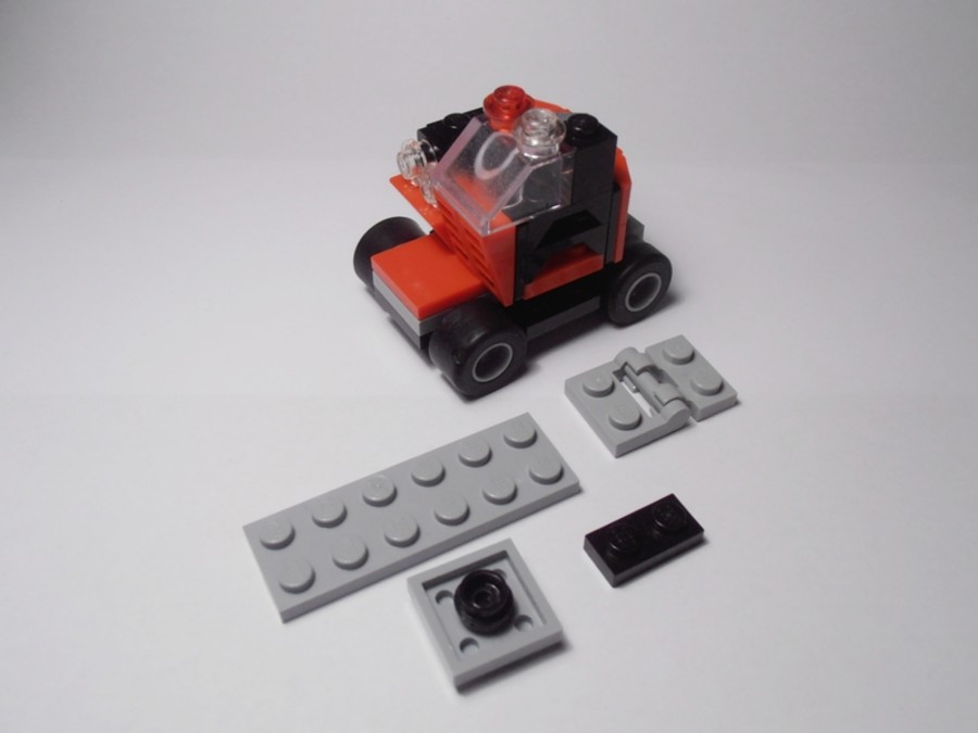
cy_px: 366
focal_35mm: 37
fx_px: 1045
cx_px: 489
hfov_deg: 50.1
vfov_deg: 38.7
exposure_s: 1/100
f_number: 3.9
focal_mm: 6.61
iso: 100
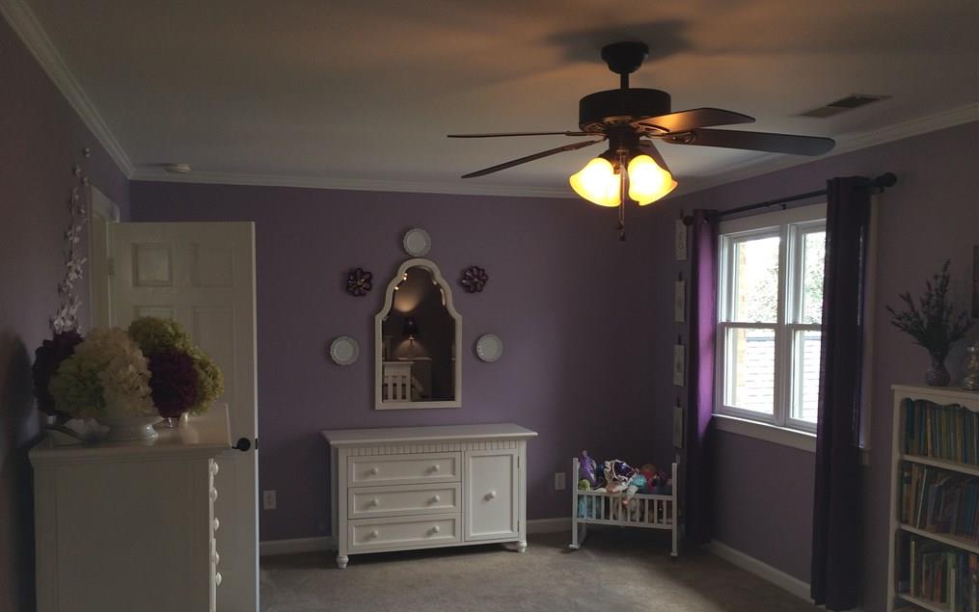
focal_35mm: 31
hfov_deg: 61.2
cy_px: 356
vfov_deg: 40.5
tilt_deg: -4.7
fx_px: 827
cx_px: 486
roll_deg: +1.1
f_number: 2.2
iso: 32
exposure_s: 1/30
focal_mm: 4.15
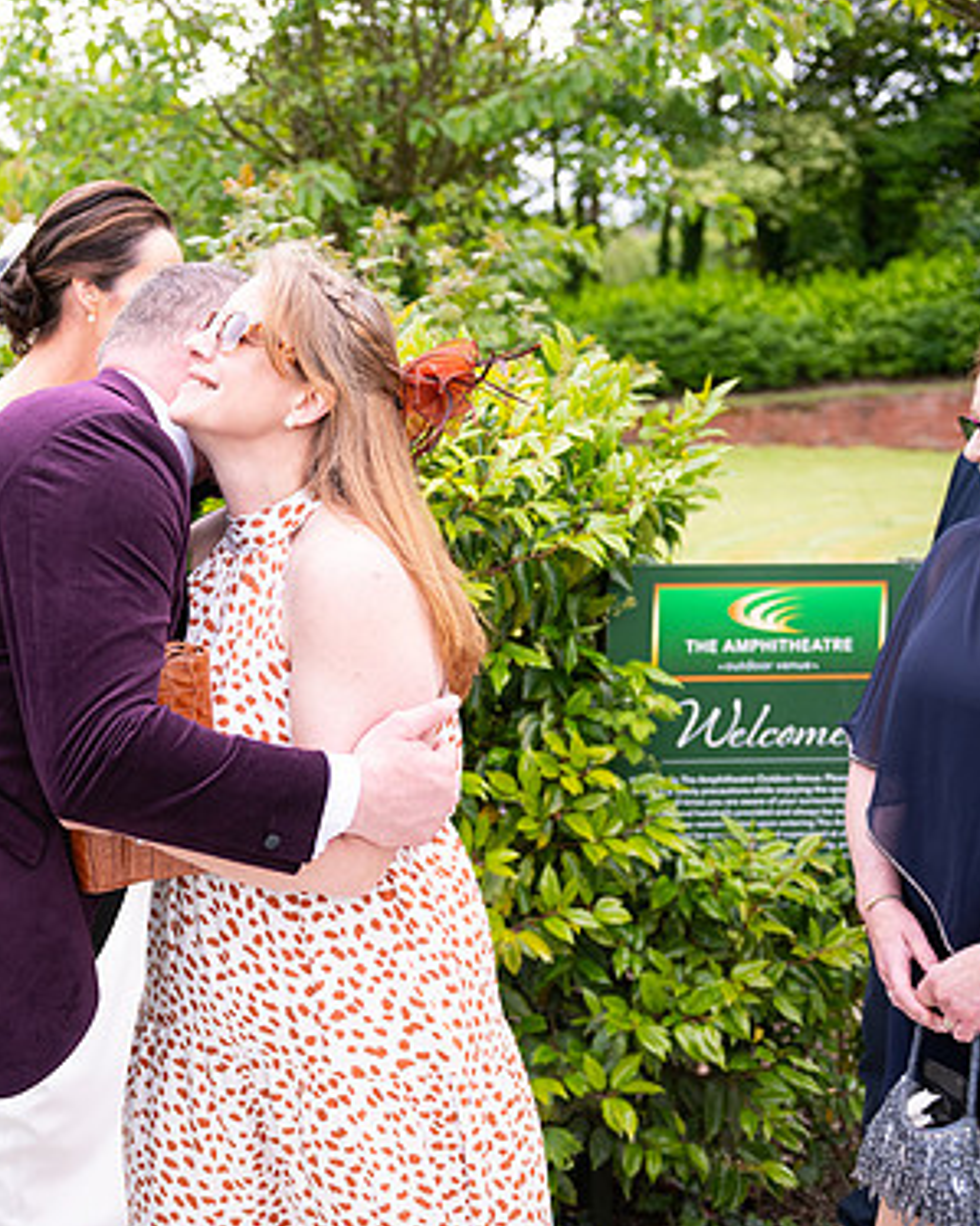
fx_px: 1850
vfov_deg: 36.7
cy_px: 598
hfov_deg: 28.7
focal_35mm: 51
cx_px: 121
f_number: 3.5
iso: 250
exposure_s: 1/1000
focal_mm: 35
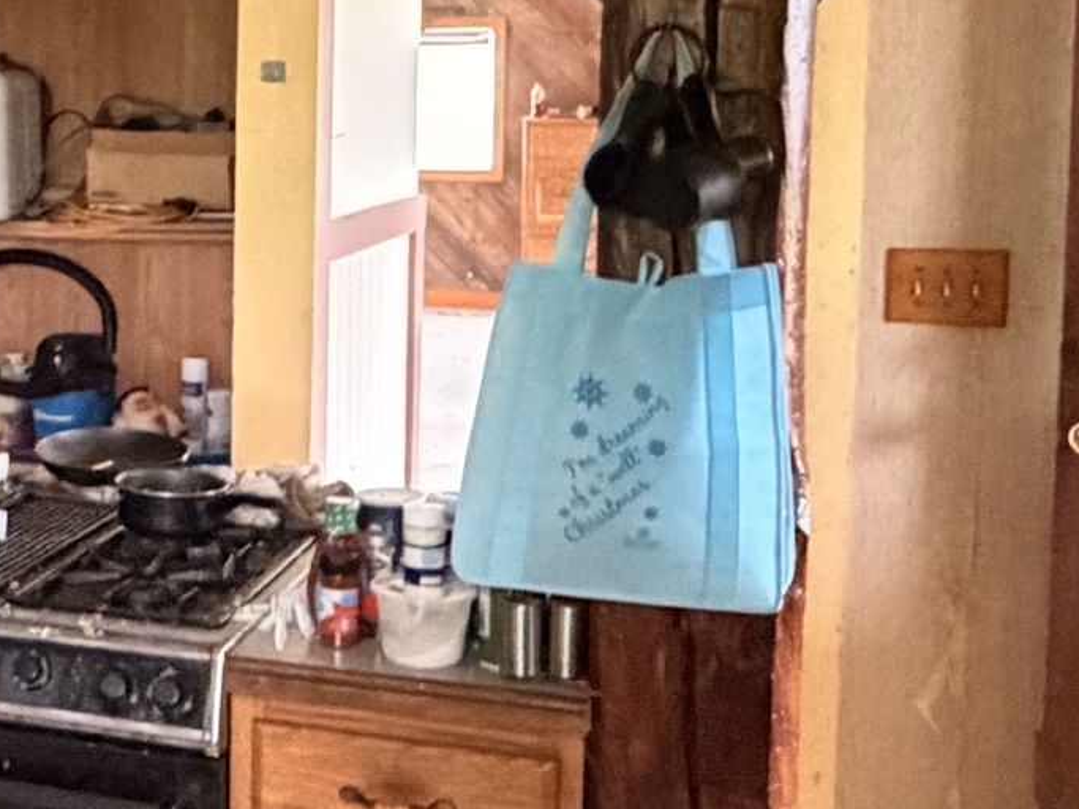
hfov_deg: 28.3
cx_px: -68
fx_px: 1963
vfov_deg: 23.2
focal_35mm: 63
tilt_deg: -6.2
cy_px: 265
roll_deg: +0.6
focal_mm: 2.22
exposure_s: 1/50
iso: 1250
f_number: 2.2
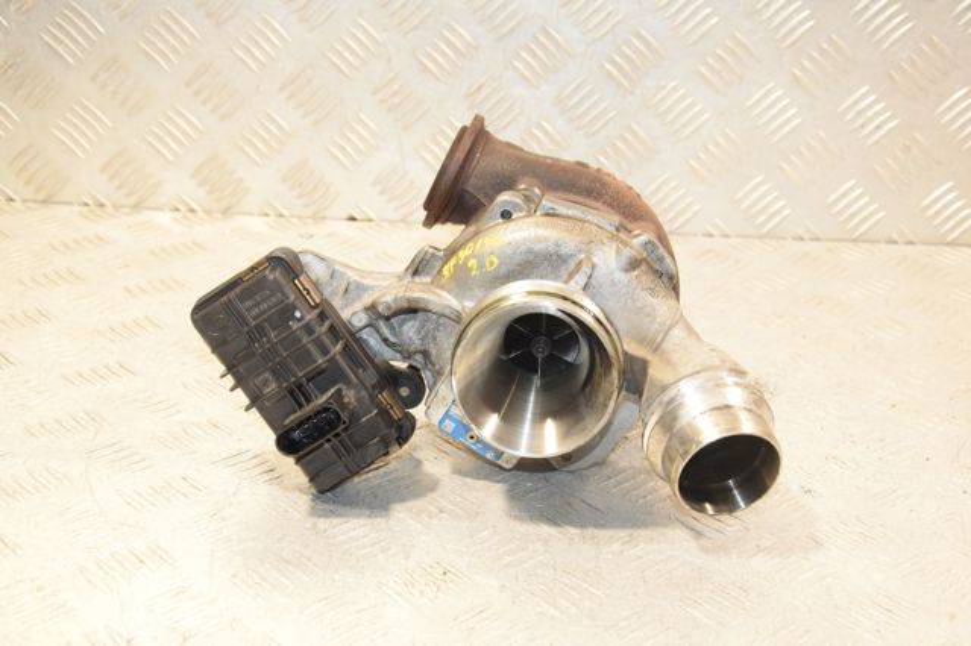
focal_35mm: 60
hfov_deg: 33.4
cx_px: 486
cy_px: 323
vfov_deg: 22.6
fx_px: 1617
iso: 1600
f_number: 6.3
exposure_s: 1/200
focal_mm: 40
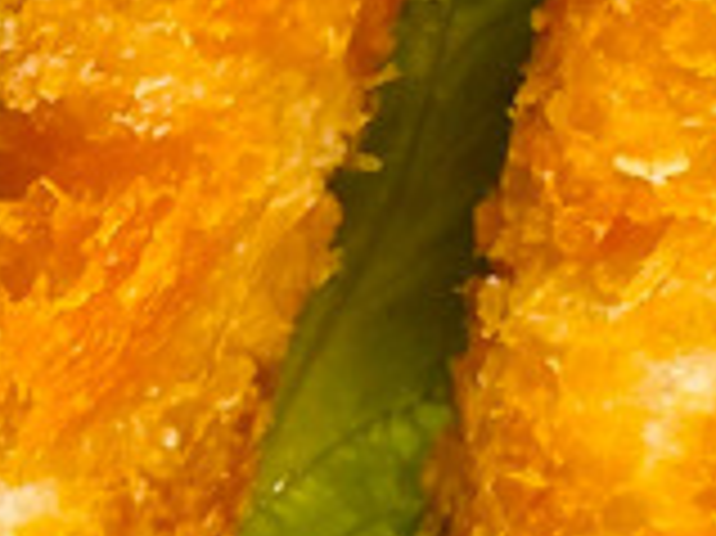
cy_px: -390
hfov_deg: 13.8
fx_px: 2708
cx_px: -477
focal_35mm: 131
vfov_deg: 10.7
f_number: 1.6
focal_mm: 4.2
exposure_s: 1/116
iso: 32
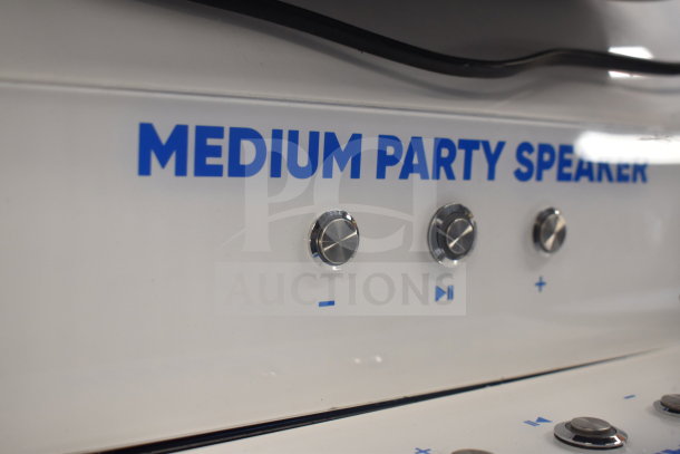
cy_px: 227
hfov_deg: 42.3
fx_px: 878
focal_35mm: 46
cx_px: 340
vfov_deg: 29.0
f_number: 4.2
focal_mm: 31
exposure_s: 1/50
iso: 560
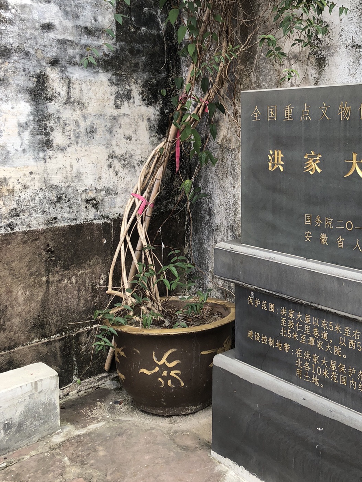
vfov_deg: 46.3
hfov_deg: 35.6
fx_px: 558
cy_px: 174
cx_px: 241
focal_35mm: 40
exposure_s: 1/306
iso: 20
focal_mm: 3.99
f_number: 1.8
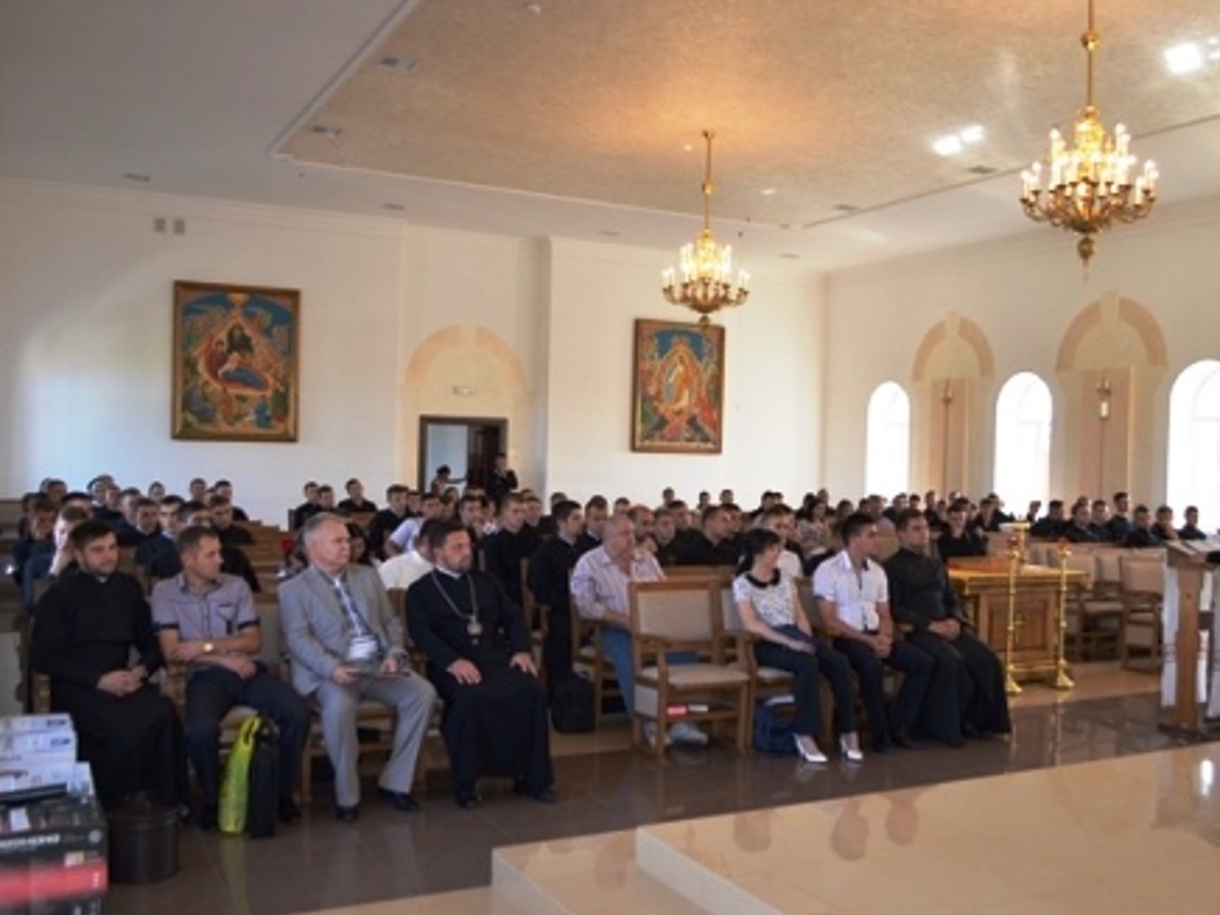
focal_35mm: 33
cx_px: 688
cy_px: 458
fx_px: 1163
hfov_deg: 55.2
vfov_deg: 42.9
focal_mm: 20
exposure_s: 1/100
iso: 400
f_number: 3.8
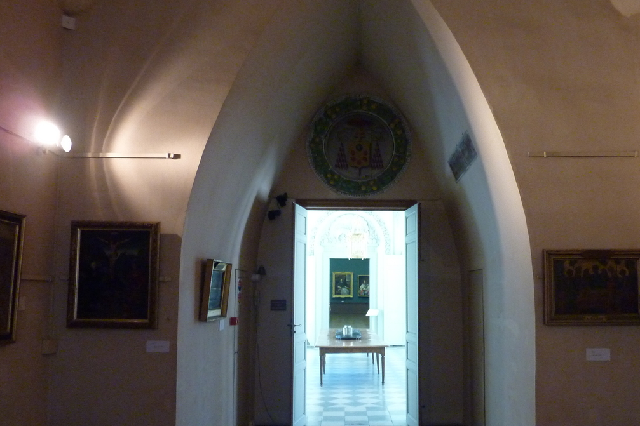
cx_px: 361
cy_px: 250
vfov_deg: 42.2
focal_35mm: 31
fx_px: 551
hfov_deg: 60.1
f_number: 3.3
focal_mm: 4.1
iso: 400
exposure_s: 1/25
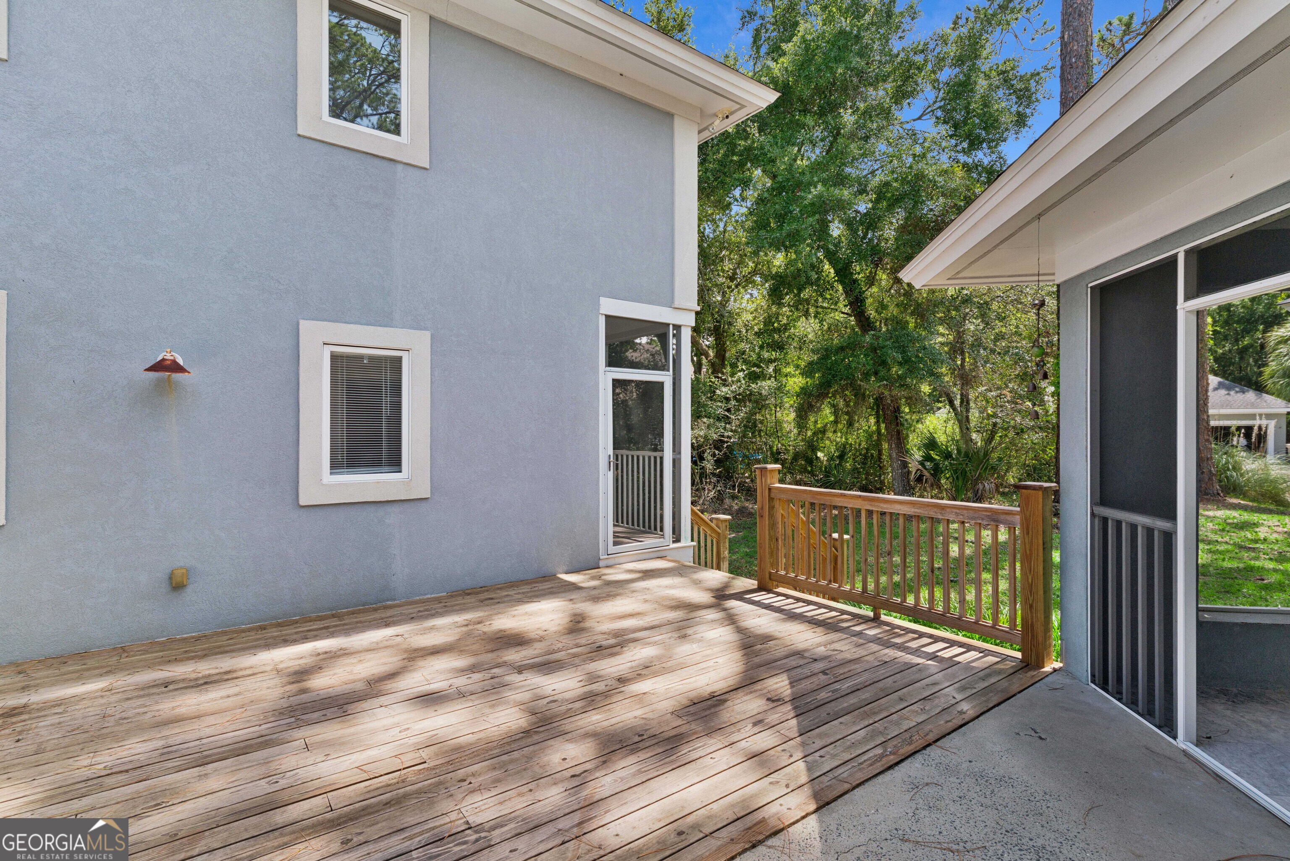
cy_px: 430
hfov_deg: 93.3
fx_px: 609
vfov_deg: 70.5
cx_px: 645
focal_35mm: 17
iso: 250
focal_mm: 17
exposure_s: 1/125
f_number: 8
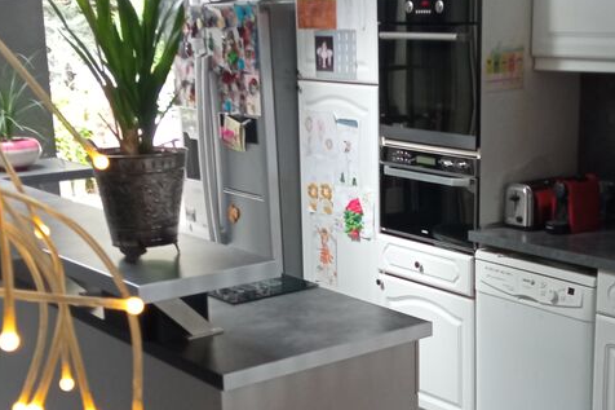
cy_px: 285
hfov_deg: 33.7
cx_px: 404
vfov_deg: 22.8
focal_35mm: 59
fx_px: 1008
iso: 483
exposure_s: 1/25
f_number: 2.2
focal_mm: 3.79
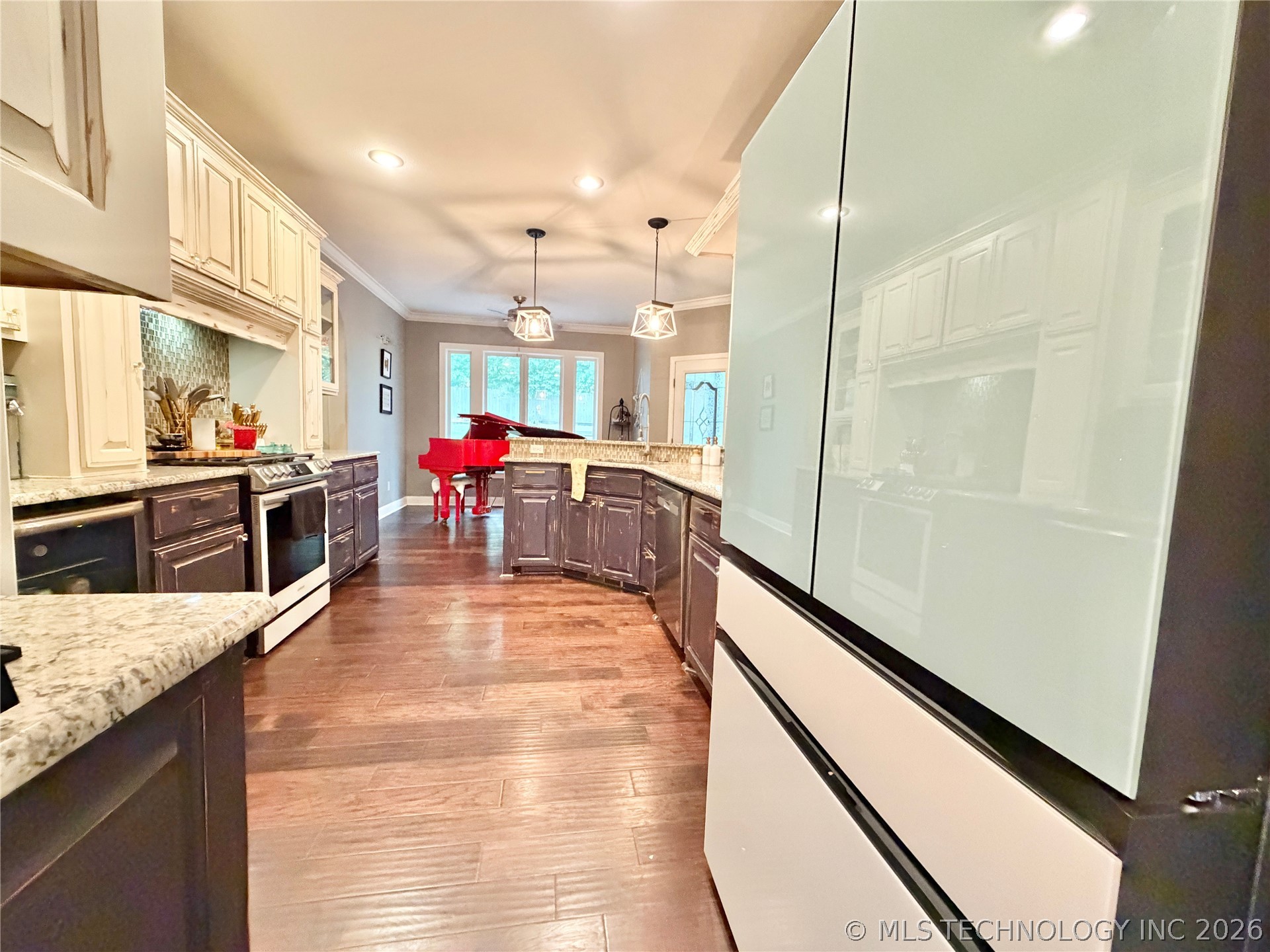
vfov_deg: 85.7
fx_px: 514
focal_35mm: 14
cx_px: 635
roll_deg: -2.9
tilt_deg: -5.0
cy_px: 476
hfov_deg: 102.1
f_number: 2.2
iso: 1000
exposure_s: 1/60
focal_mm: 2.22
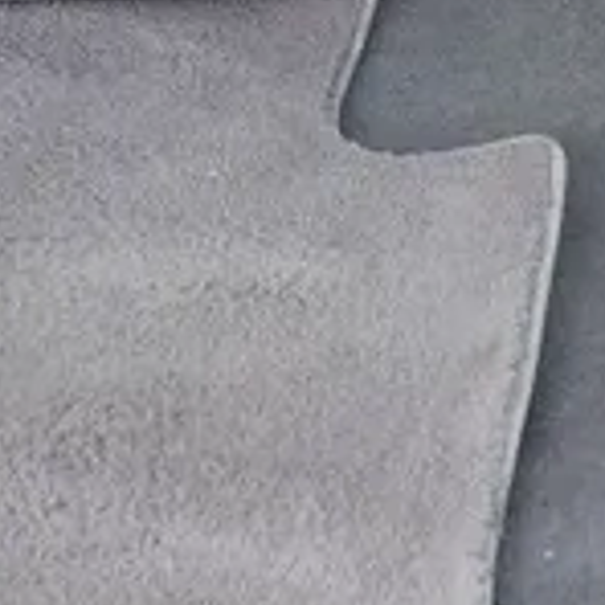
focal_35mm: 217
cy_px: -568
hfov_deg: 8.0
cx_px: 775
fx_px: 4291
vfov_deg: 7.7
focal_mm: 11.51
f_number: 2.8
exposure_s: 1/40
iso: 125
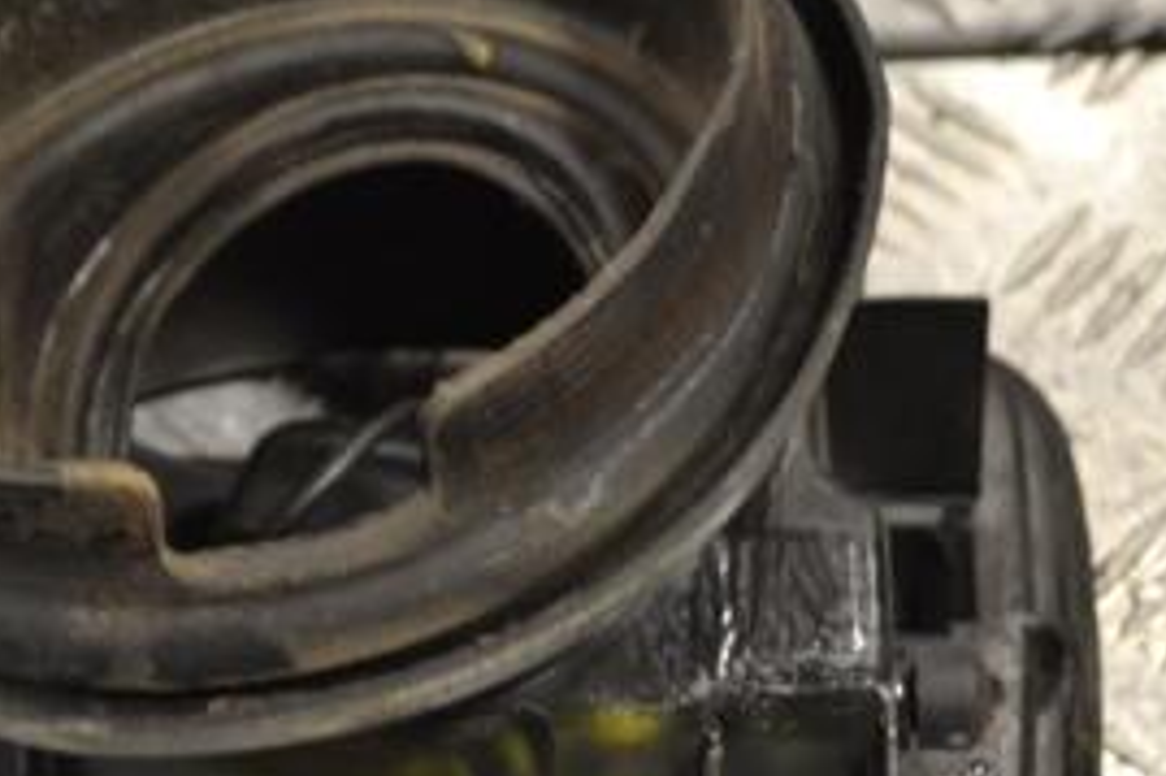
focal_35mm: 107
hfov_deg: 18.9
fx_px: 3463
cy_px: 334
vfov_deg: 12.8
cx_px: 225
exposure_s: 1/30
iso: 160
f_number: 4.8
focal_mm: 32
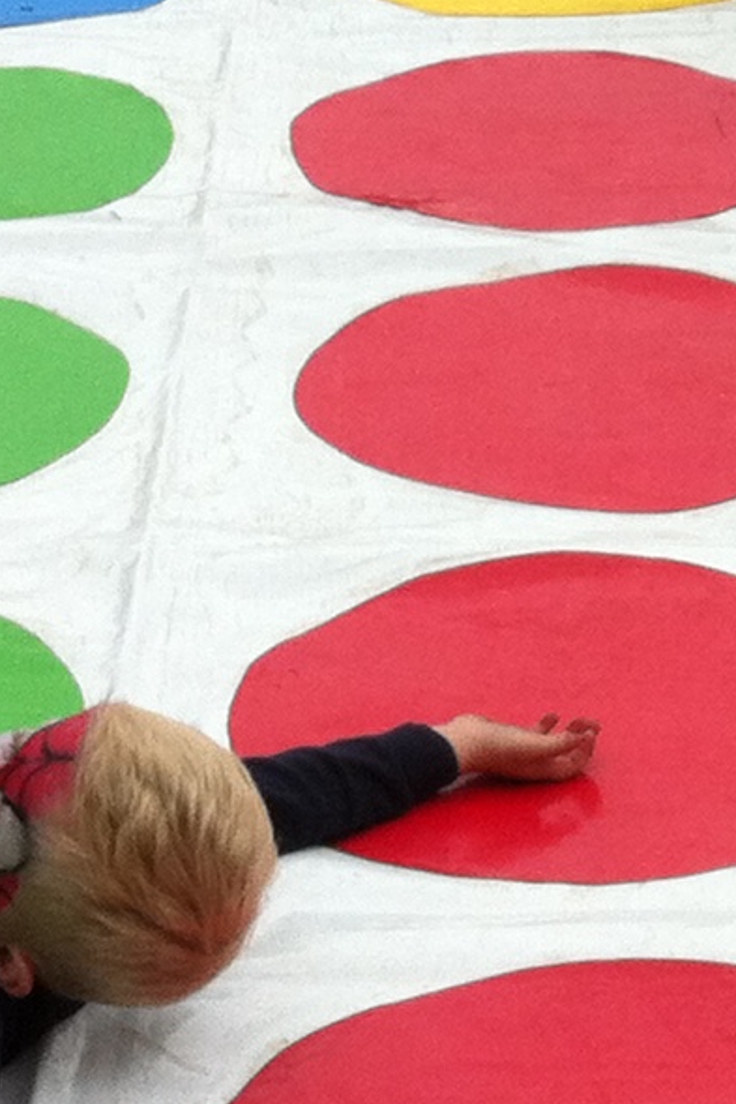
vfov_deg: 12.7
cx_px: 1296
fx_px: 4903
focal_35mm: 160
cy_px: -30
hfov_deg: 8.3
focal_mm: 3.85
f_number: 2.8
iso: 80
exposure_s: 1/419
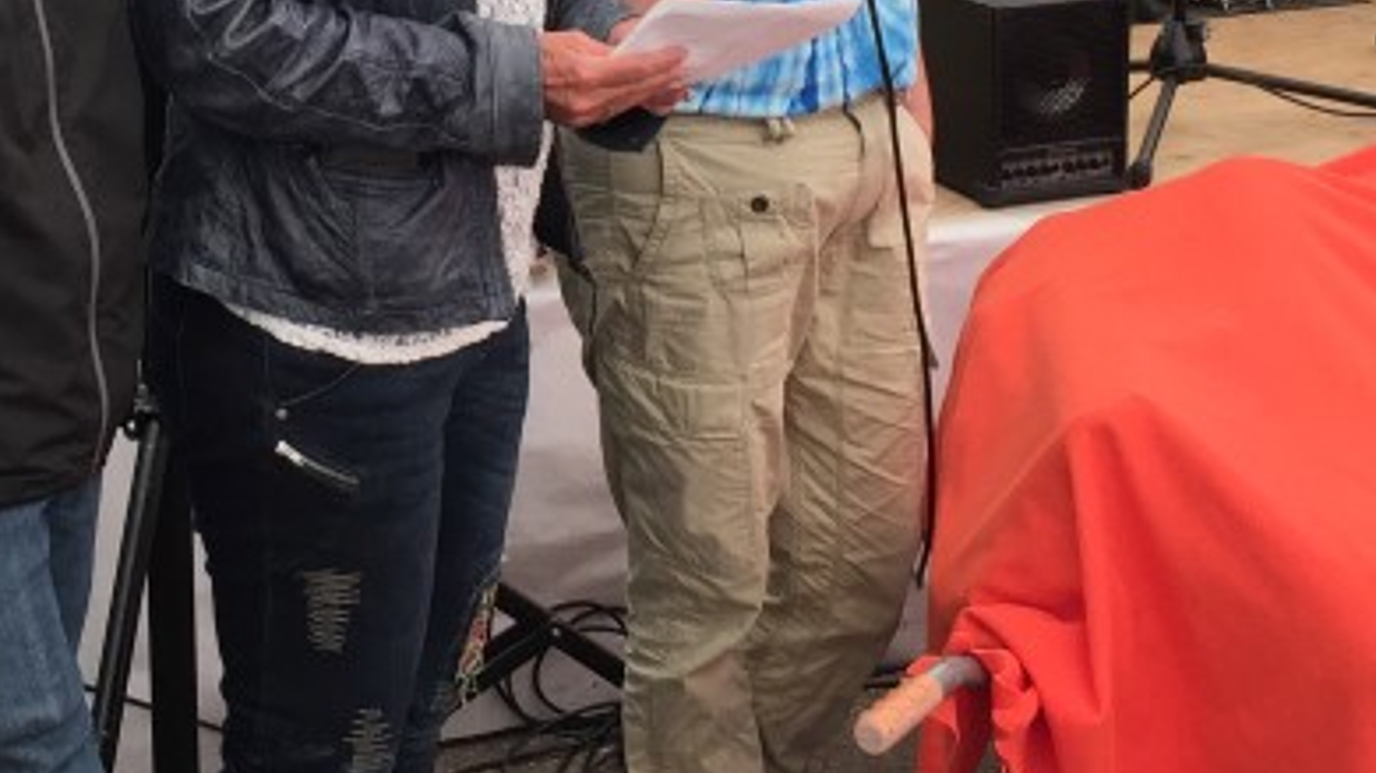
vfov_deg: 14.3
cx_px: 247
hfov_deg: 25.1
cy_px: -35
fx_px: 3027
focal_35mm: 83
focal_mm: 4.15
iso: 40
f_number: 2.2
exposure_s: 1/100
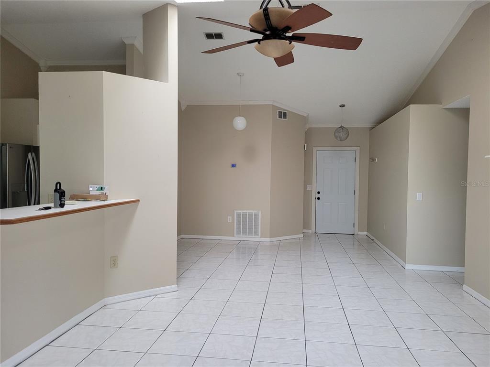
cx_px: 245
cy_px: 184
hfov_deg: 67.3
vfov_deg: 53.1
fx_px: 368
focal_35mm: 26
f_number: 1.8
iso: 320
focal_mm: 5.4
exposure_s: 1/120
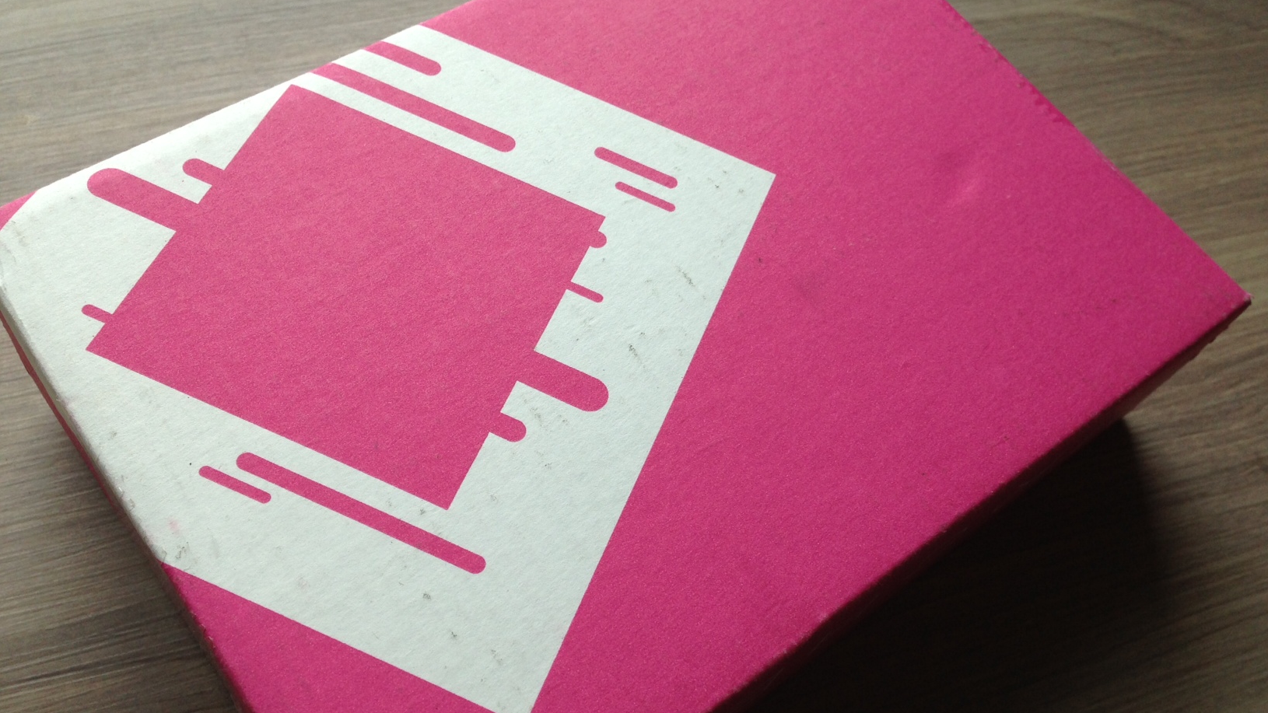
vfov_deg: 32.8
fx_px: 1210
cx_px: 634
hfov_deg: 55.3
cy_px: 386
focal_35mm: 36
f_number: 2.4
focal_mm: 4.13
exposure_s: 1/60
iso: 64
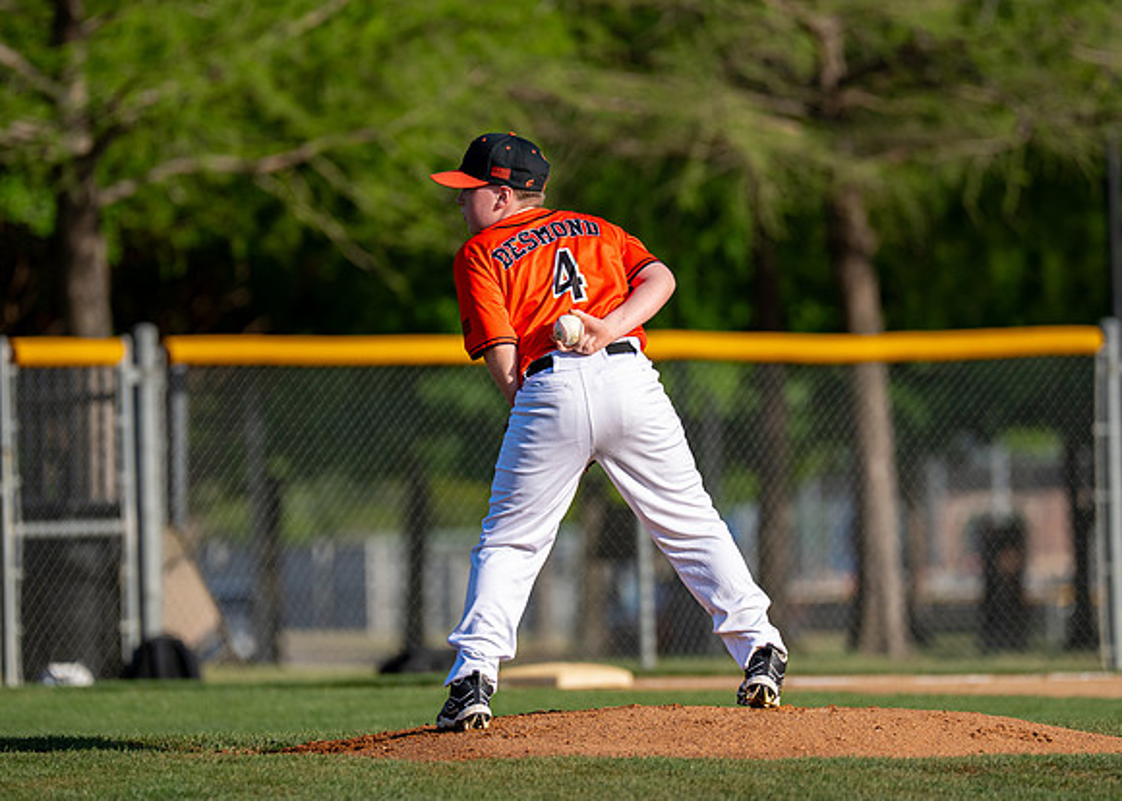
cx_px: 525
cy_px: 463
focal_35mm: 327
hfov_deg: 6.2
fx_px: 10421
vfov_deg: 4.4
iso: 160
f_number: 2.8
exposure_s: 1/3200
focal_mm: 200
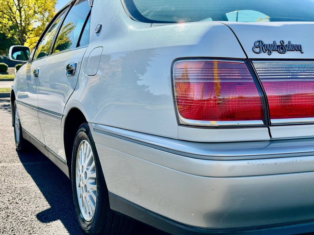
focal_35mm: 48
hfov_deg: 39.7
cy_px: 118
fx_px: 435
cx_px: 157
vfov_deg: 30.3
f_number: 1.78
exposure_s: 1/4329
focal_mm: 6.76
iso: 100
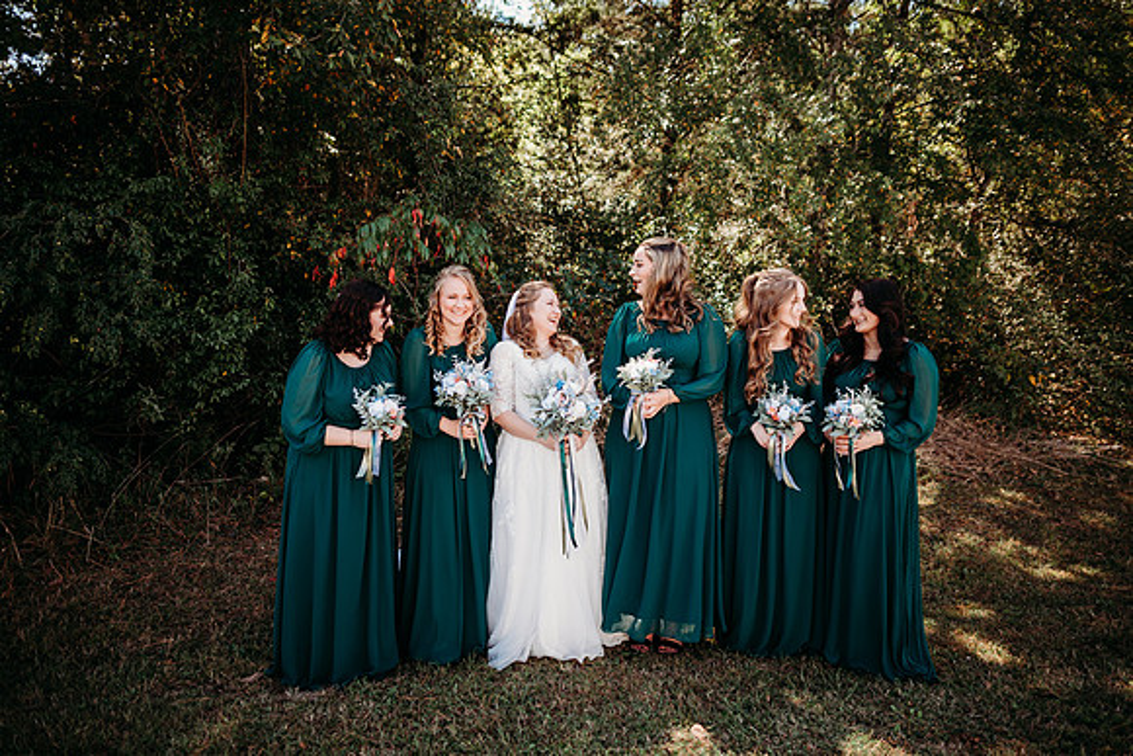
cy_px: 378
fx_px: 755
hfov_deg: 73.7
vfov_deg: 53.2
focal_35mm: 24
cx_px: 566
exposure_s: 1/800
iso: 160
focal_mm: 24
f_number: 2.2
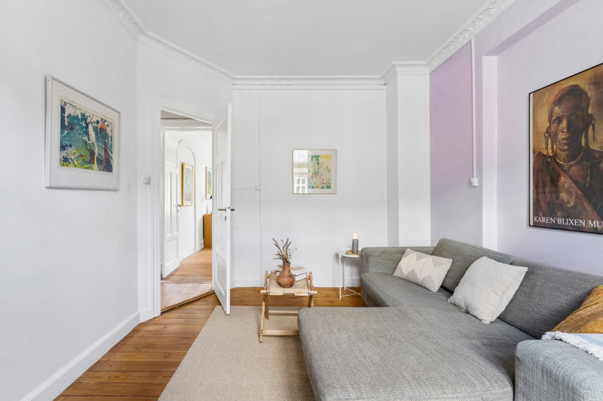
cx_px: 302
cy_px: 200
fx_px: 286
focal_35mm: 17
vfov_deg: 70.1
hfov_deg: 93.0
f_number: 7.1
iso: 400
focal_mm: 11.4
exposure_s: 1/15
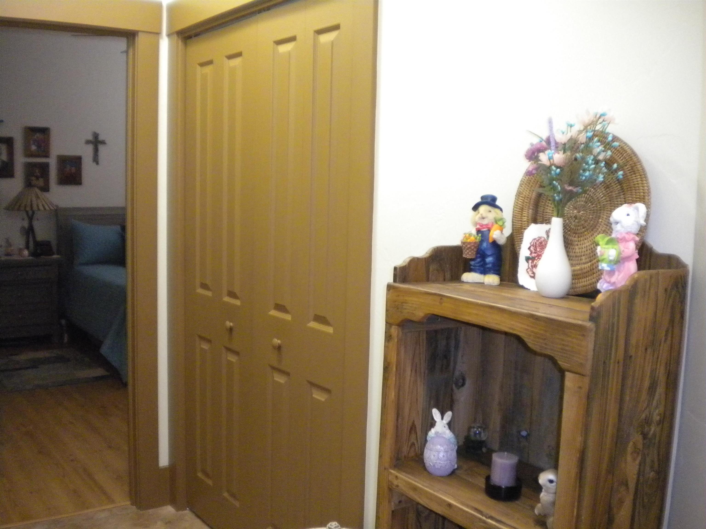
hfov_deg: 52.6
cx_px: 353
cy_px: 264
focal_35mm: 35
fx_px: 714
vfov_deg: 40.7
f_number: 3.1
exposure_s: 1/30
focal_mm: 6.3
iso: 800
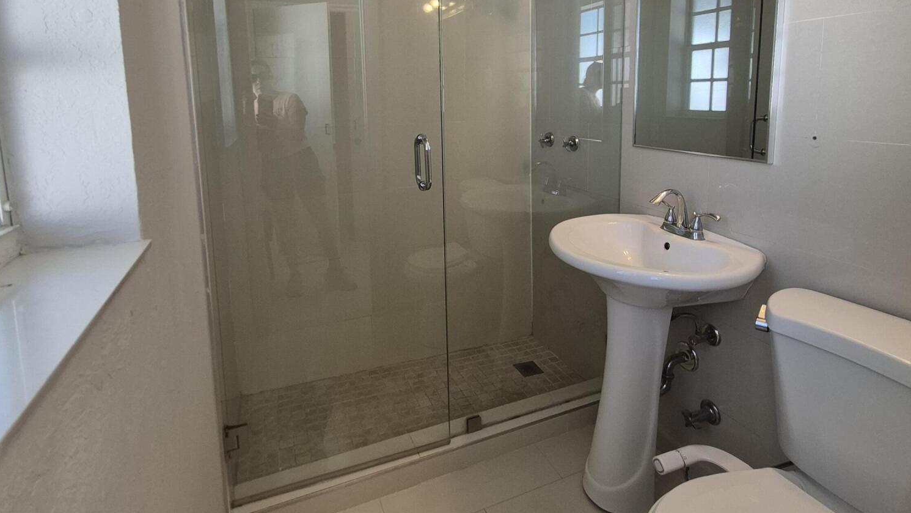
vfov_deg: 56.7
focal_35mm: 19
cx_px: 455
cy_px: 157
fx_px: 459
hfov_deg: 89.6
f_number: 2.2
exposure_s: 1/60
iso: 64
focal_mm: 1.74
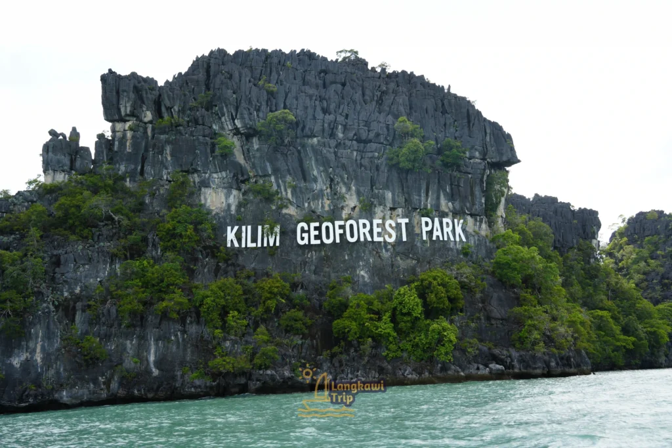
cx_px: 336
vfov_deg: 35.1
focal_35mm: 38
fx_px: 709
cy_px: 224
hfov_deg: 50.7
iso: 100
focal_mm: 38
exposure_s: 1/100
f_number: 7.1
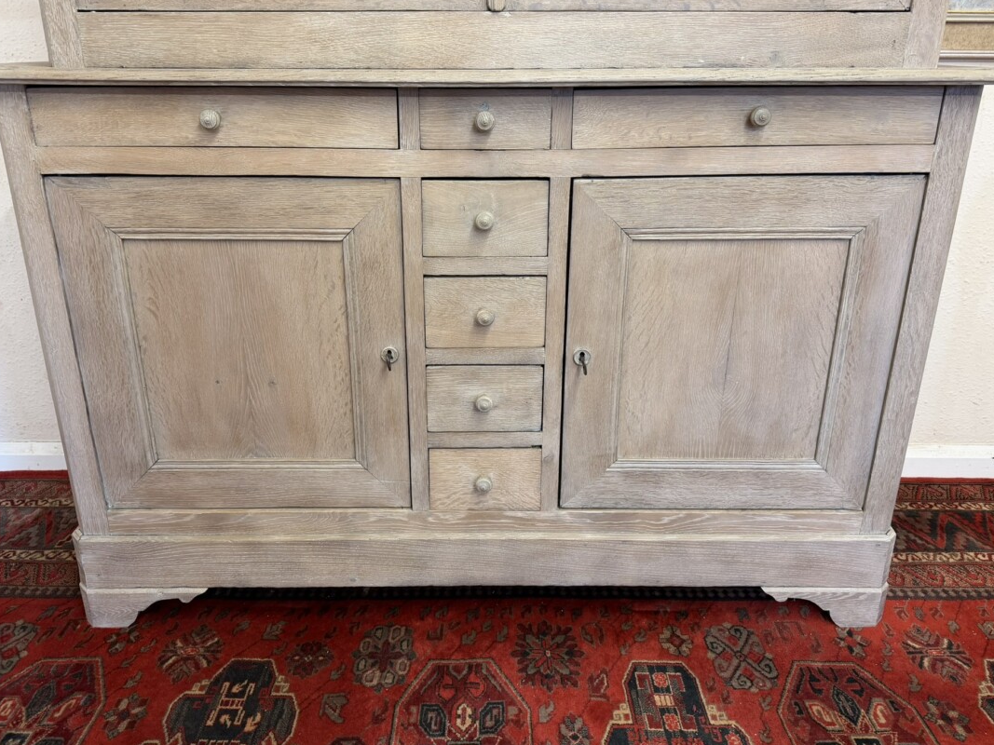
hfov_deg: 65.3
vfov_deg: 51.3
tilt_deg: -20.2
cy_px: 341
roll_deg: +0.1
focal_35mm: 27
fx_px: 775
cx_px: 491
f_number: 1.78
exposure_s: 1/50
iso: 160
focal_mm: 6.76
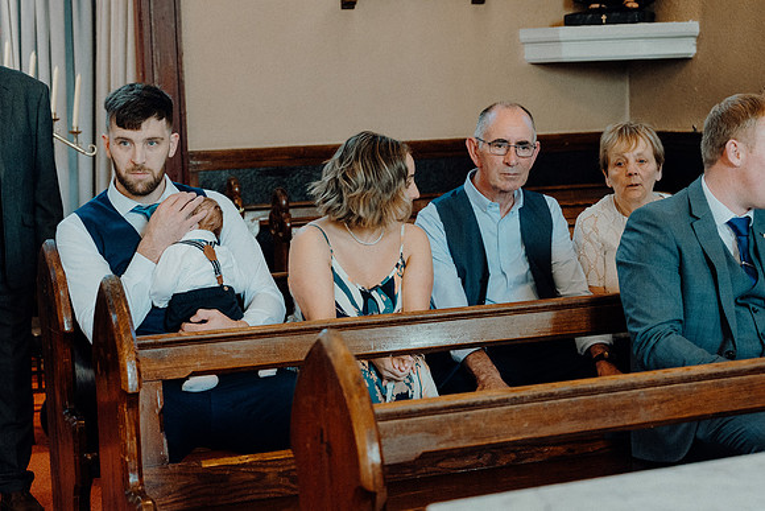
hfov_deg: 28.1
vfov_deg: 18.9
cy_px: 256
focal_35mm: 72
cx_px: 382
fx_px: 1531
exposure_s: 1/200
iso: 3200
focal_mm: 48
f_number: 3.5
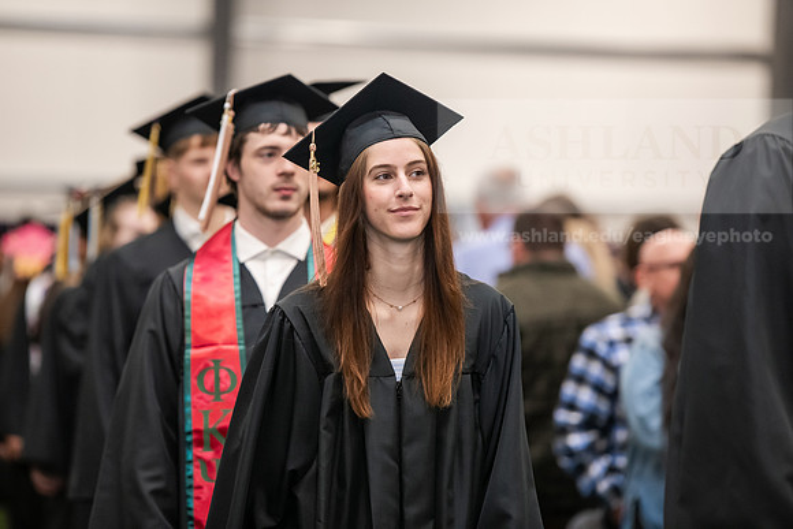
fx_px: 3966
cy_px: 264
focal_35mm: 180
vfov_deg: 7.6
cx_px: 396
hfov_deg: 11.4
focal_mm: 180
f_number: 3.2
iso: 2500
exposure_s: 1/200
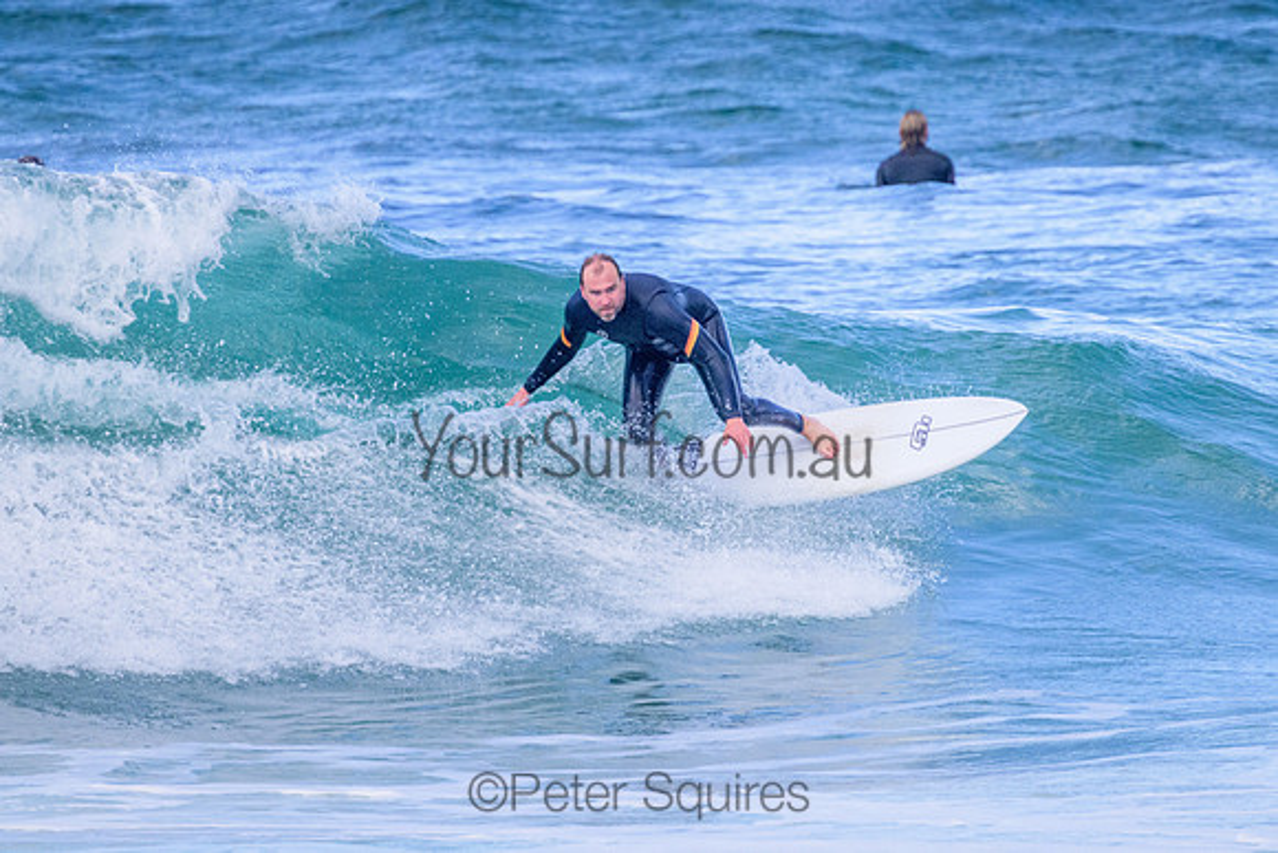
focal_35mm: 970
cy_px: 376
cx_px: 774
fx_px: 34428
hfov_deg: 2.1
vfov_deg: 1.4
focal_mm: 800
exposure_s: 1/1600
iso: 2500
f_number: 11
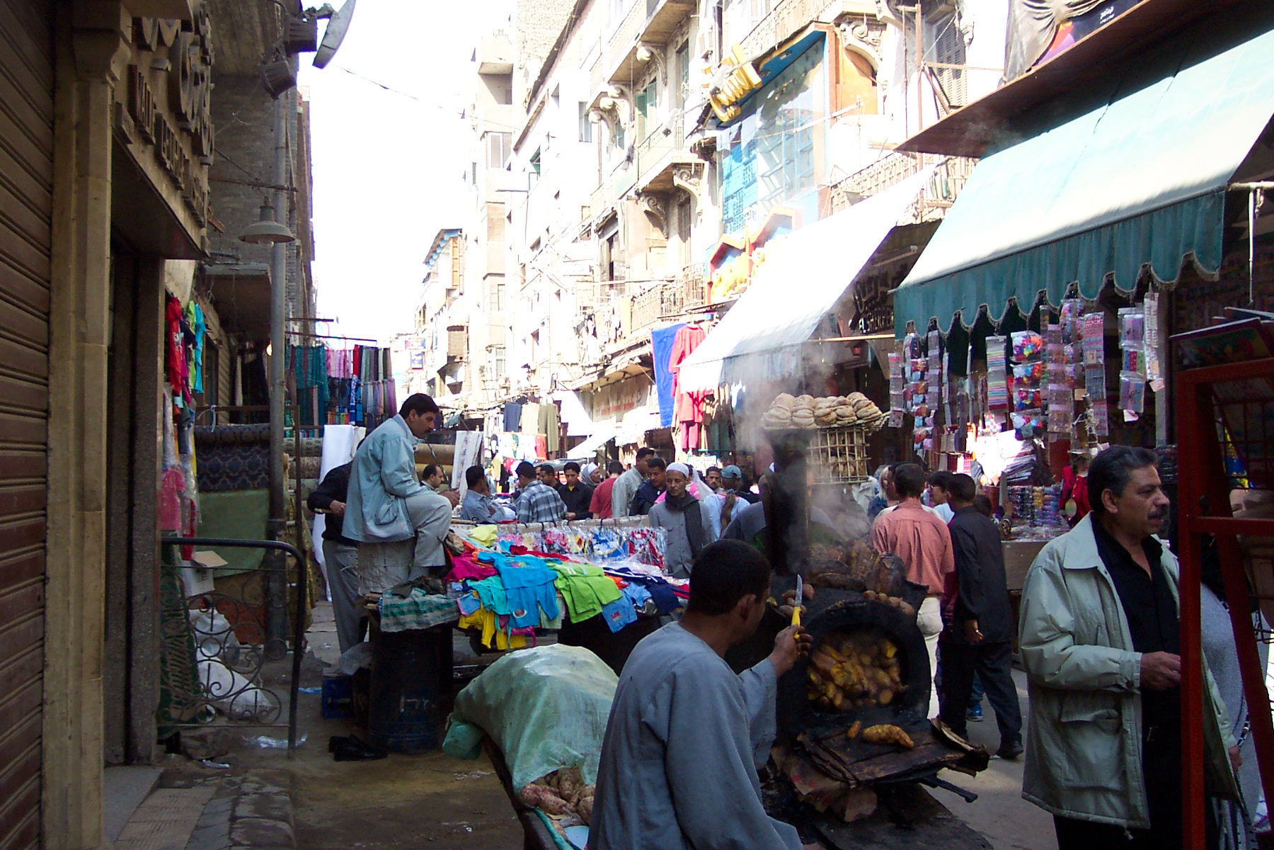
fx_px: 1345
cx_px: 637
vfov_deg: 35.1
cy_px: 425
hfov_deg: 50.7
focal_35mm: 38
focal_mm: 8
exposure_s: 1/350
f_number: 2.8
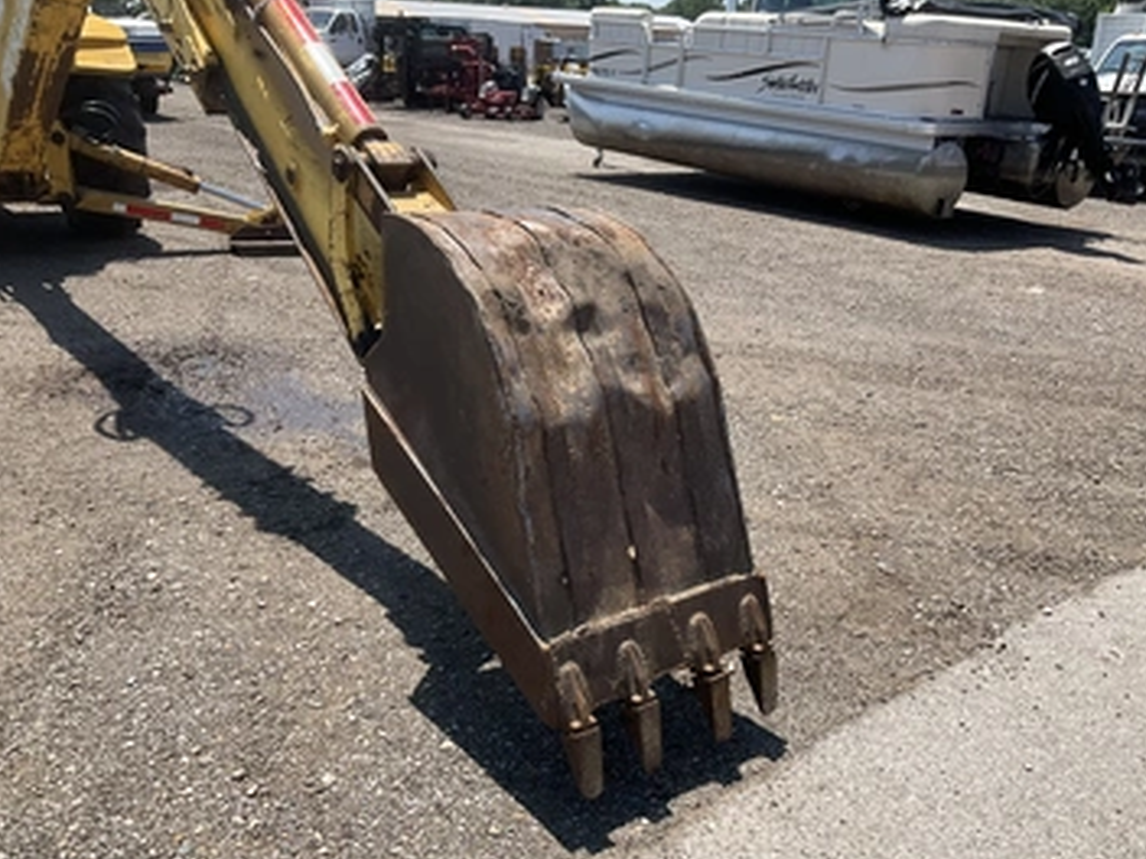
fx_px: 1093
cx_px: 615
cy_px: 482
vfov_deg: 42.9
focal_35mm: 33
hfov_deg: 55.3
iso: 25
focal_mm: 3
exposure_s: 1/1730
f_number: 1.8
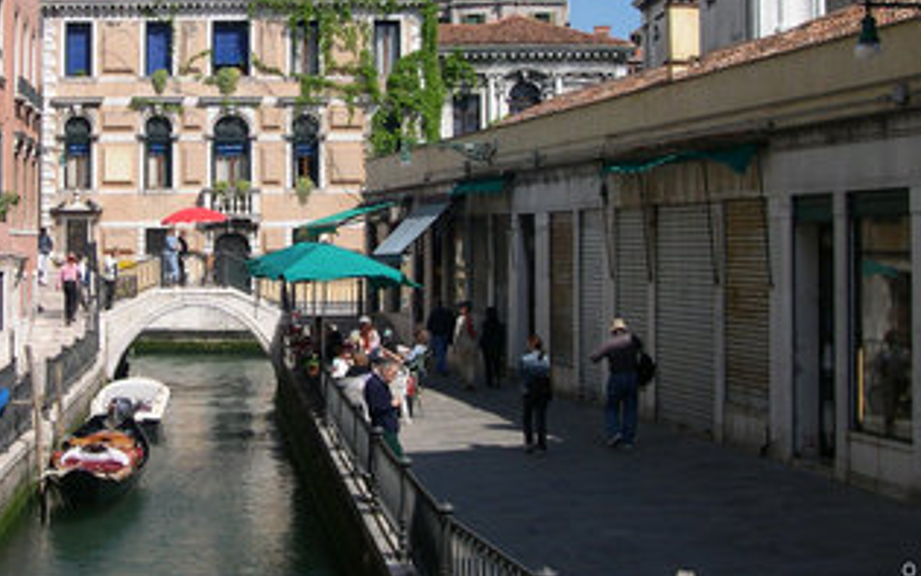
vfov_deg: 20.1
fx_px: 1607
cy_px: 130
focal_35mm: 64
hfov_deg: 31.5
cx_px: 249
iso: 100
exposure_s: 1/271
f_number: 7.6
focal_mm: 8
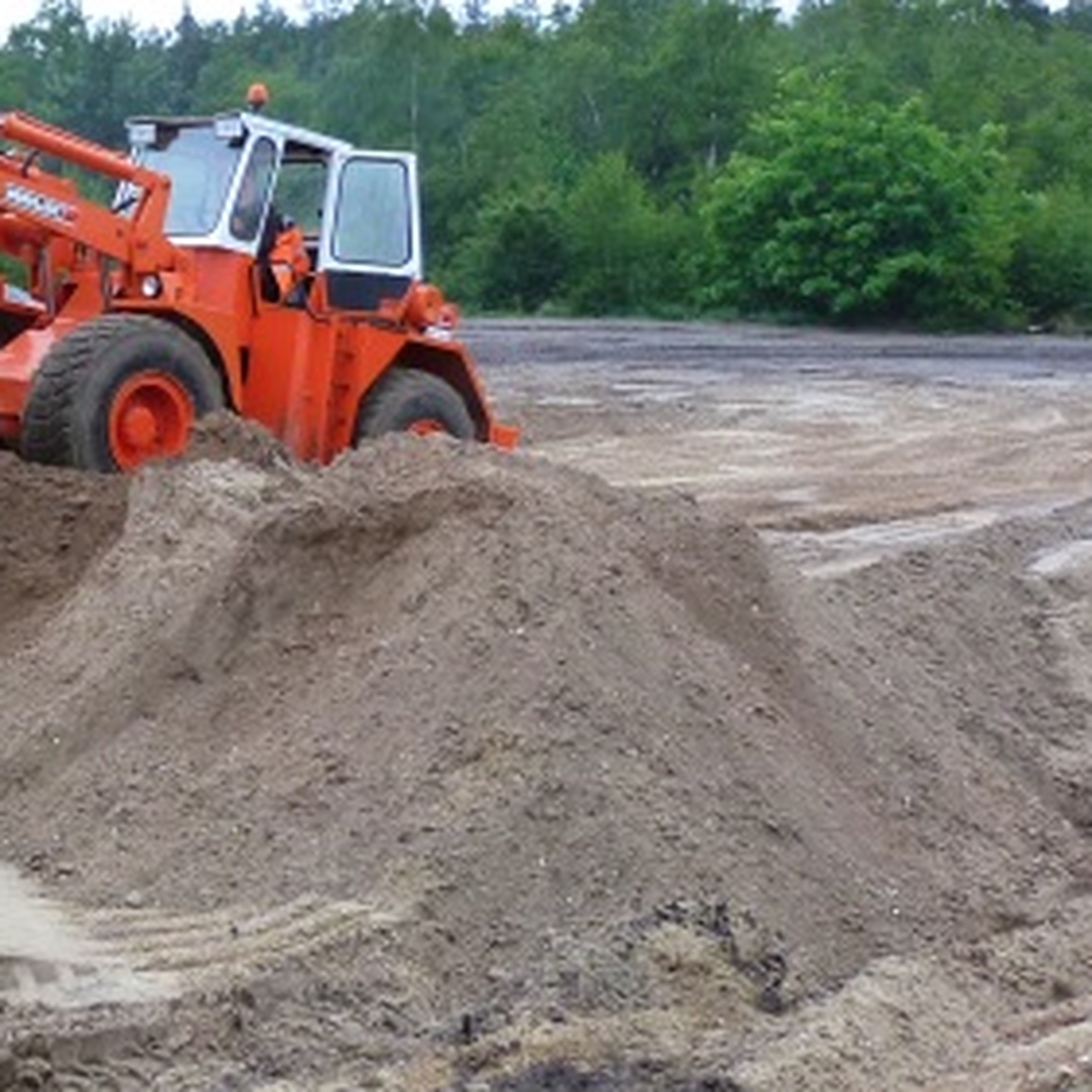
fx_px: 2248
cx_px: -389
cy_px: 326
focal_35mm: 63
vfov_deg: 27.1
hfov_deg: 23.6
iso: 125
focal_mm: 4.5
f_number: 3.6
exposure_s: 1/100
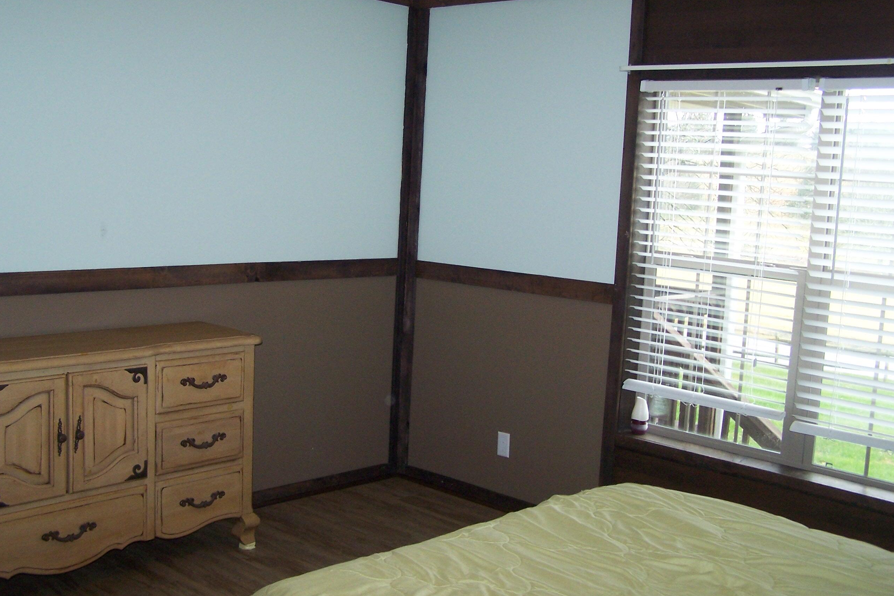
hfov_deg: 48.5
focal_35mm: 40
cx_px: 443
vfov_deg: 33.4
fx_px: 993
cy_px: 268
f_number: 2.8
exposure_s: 1/60
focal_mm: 6.3
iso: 140
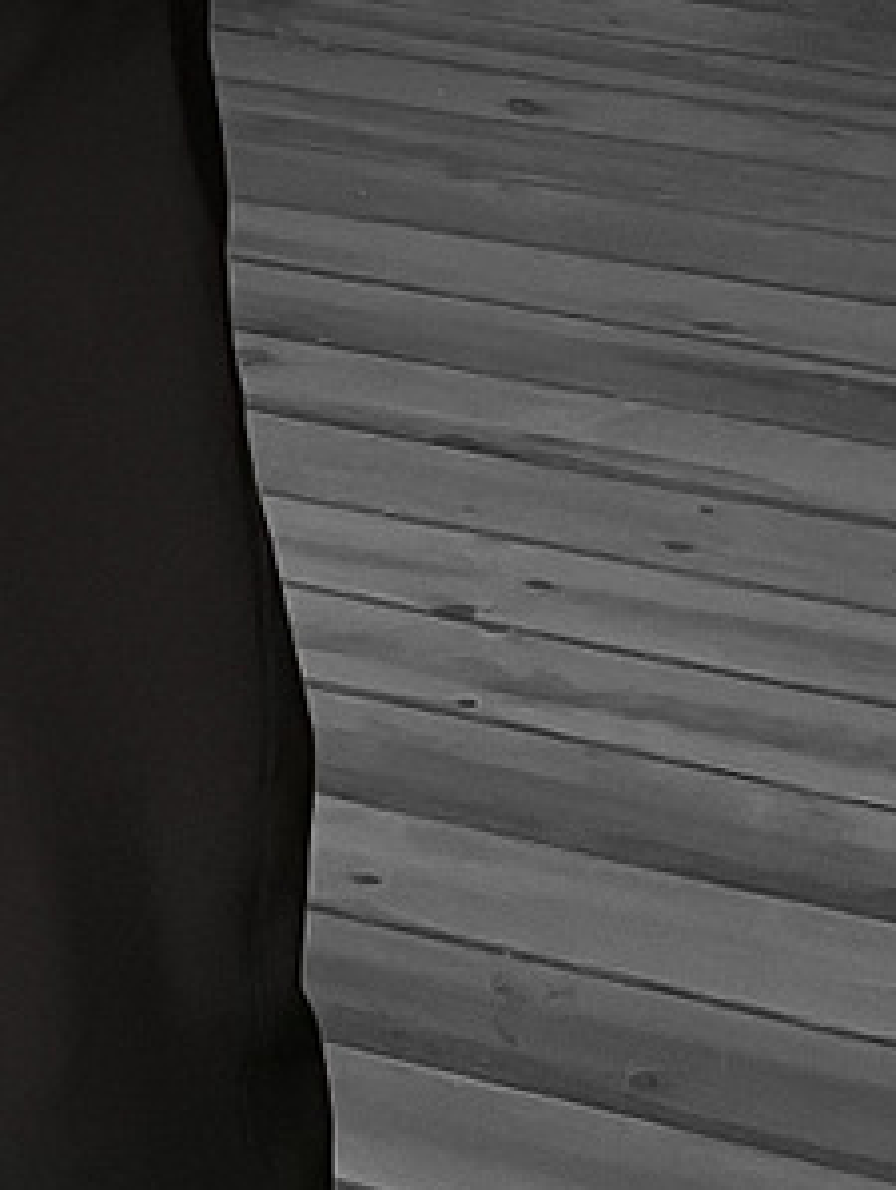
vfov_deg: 12.4
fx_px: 5338
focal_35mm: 155
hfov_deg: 9.3
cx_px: -422
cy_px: -259
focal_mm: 3
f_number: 1.8
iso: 64
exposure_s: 1/120
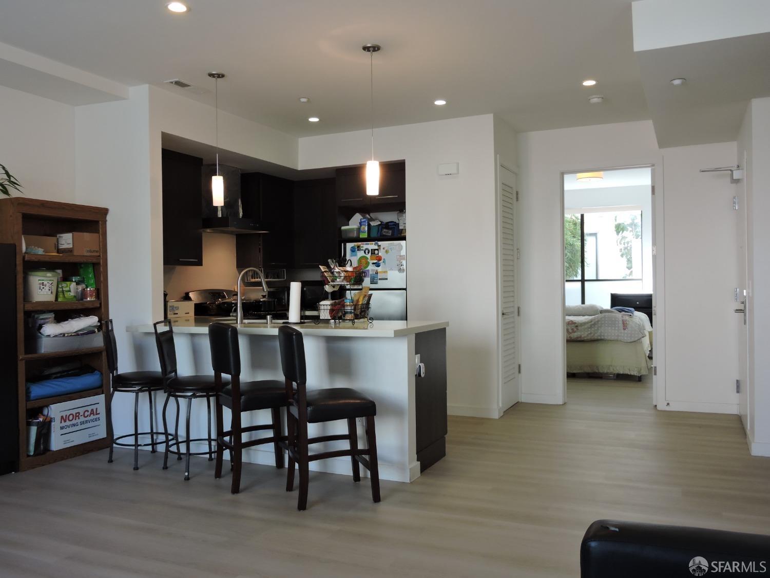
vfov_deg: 46.8
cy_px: 289
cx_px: 385
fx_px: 667
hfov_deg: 60.0
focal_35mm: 30
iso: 140
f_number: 3.5
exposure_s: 1/30
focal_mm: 5.4
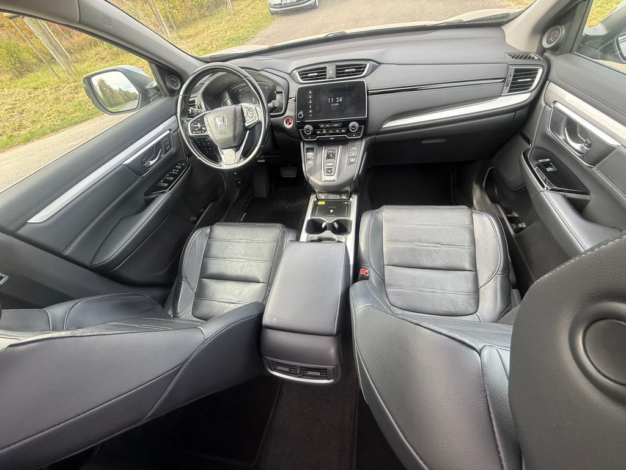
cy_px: 235
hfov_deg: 102.1
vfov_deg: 85.7
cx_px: 313
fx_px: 253
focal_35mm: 14
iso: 125
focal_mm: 2.22
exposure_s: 1/99
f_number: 2.2
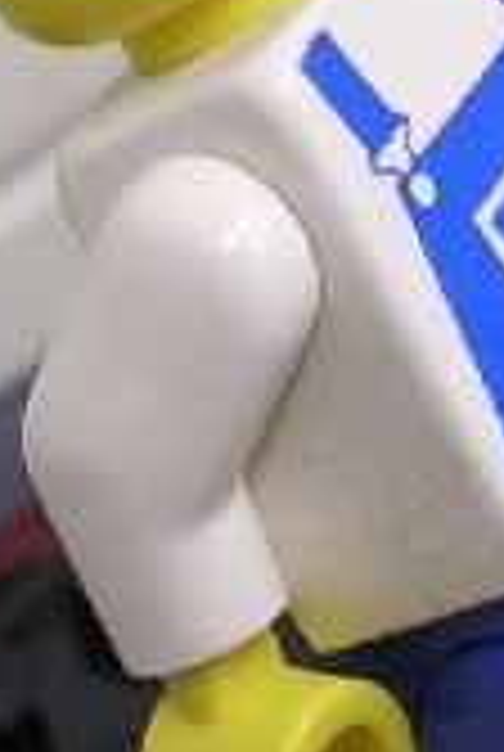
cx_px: 230
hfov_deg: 7.3
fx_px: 3952
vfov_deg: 10.9
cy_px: 491
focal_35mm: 189
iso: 100
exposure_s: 1/10.7
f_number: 2.8
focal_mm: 5.8
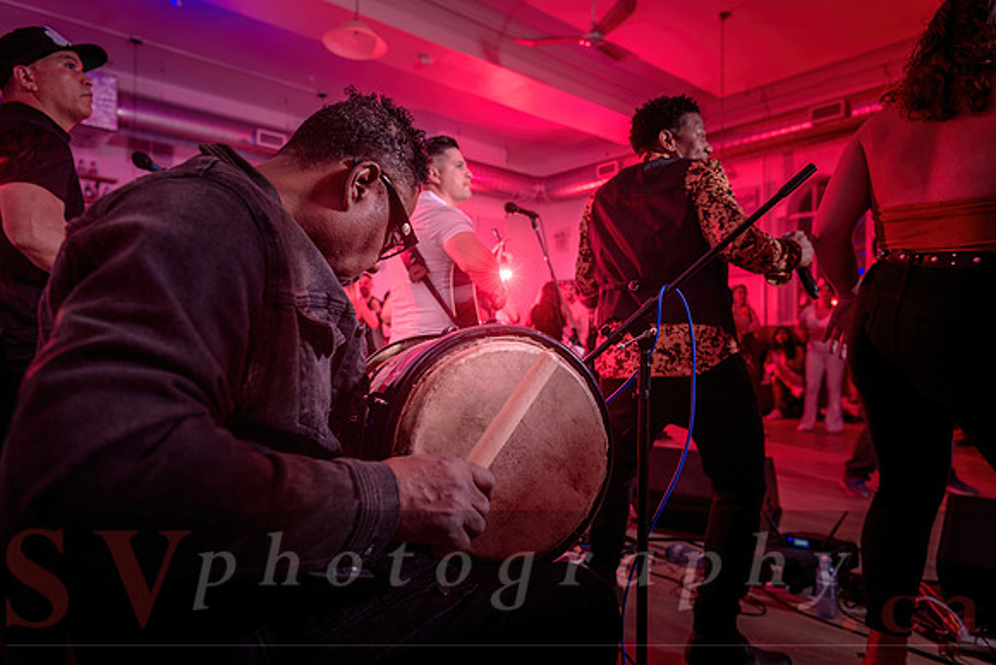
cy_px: 332
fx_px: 664
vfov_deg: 53.2
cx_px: 498
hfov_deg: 73.7
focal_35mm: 24
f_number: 3.5
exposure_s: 1/60
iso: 400
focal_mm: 24
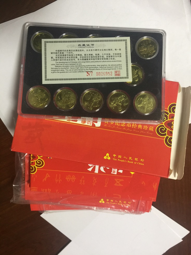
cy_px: 128
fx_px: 213
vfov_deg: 61.7
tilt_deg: -68.2
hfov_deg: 48.2
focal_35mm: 29
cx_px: 96
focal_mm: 4.15
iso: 80
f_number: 2.2
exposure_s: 1/17
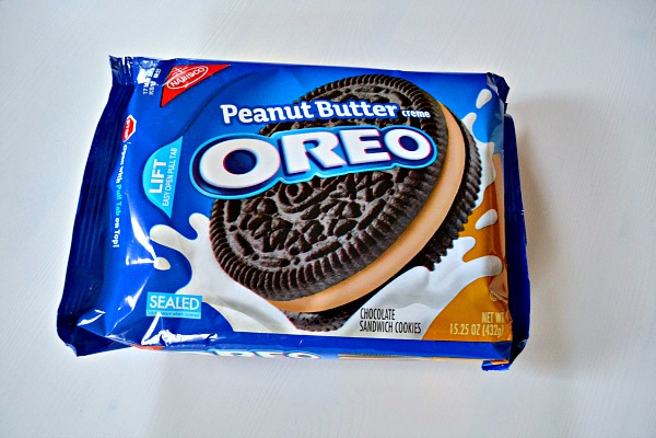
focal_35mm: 27
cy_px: 219
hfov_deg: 67.4
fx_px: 492
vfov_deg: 47.9
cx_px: 328
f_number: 3.5
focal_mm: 18
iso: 2200
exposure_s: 1/60
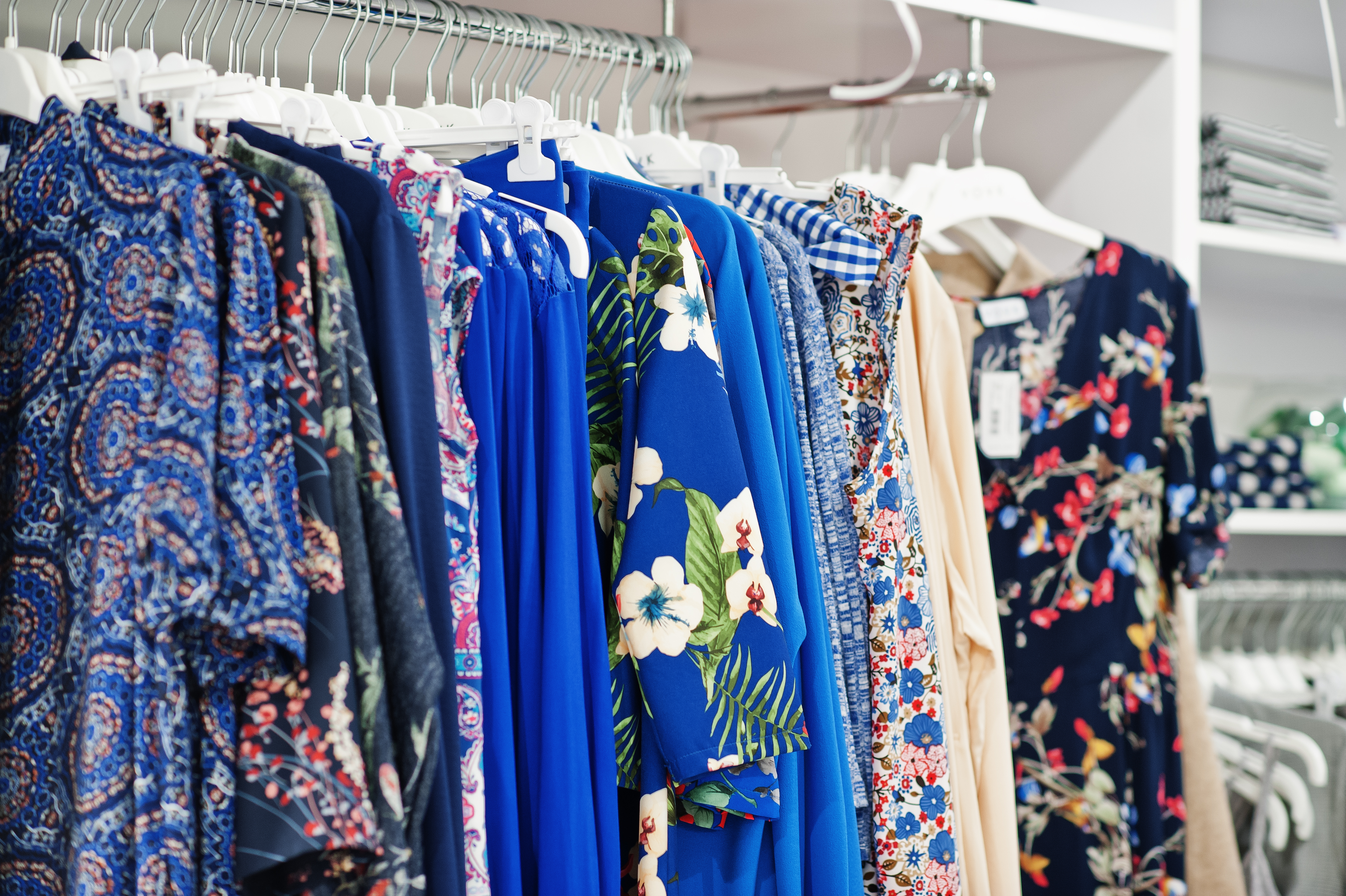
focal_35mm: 85
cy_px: 448
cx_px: 673
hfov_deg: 23.9
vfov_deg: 16.1
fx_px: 3176
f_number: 2.5
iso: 800
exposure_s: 1/80
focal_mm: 85
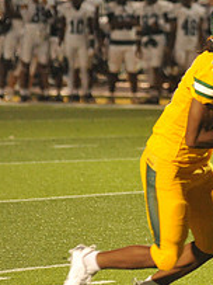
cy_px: 81
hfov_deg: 2.7
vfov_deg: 3.6
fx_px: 4509
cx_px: 383
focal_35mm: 549
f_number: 5
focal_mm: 200
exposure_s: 1/250
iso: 6400
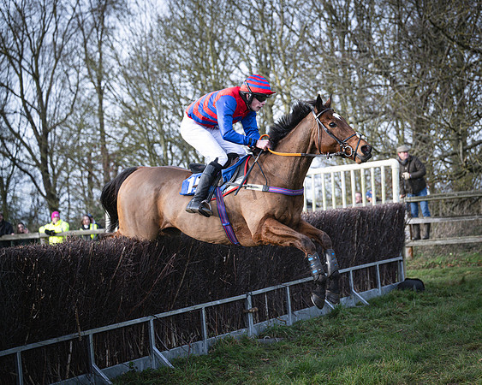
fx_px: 1124
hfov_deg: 24.2
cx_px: 272
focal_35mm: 79
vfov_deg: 19.4
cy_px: 192
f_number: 2.8
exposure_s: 1/2000
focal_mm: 70
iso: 400
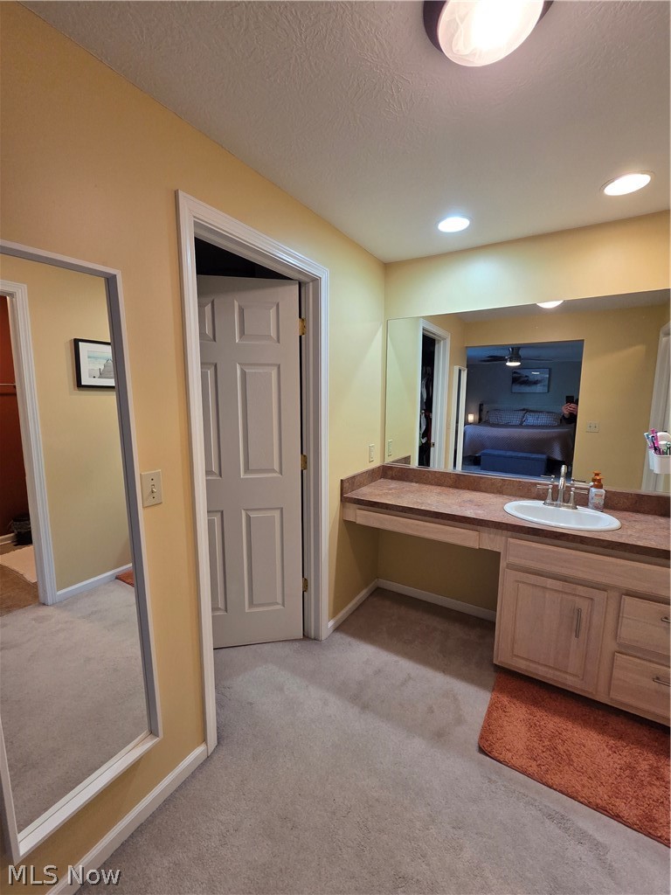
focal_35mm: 13
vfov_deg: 106.2
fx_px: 336
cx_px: 336
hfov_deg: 89.9
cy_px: 448
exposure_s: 1/120
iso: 250
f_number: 2.2
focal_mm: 2.2
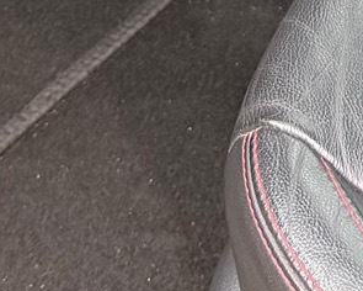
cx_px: 530
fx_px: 1719
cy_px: -538
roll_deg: -2.6
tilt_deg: -32.4
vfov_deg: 8.4
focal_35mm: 160
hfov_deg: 11.6
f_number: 1.78
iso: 80
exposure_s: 1/252
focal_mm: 6.76
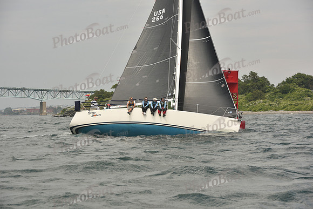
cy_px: 104
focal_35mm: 105
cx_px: 156
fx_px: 913
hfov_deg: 19.5
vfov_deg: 13.0
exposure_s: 1/640
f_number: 6.3
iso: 250
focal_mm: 105
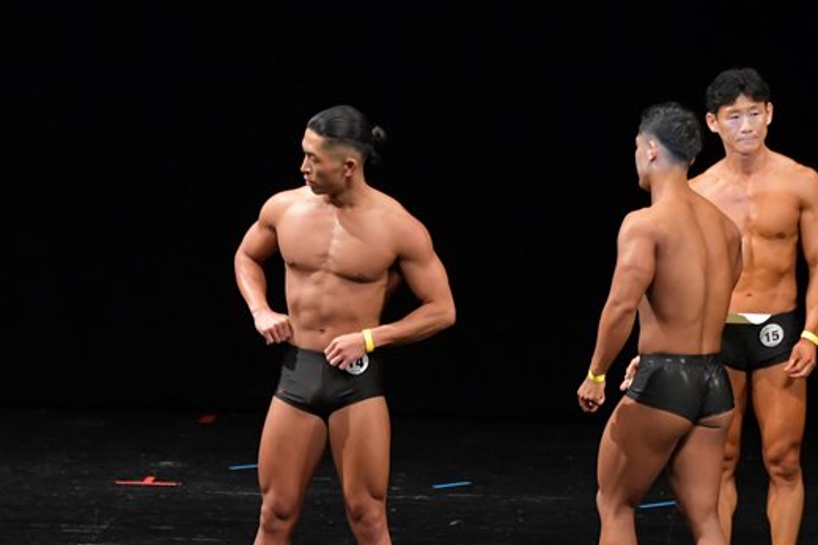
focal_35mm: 301
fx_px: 6835
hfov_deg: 6.8
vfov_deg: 4.6
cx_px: 386
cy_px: 386
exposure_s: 1/400
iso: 3200
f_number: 5.6
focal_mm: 135
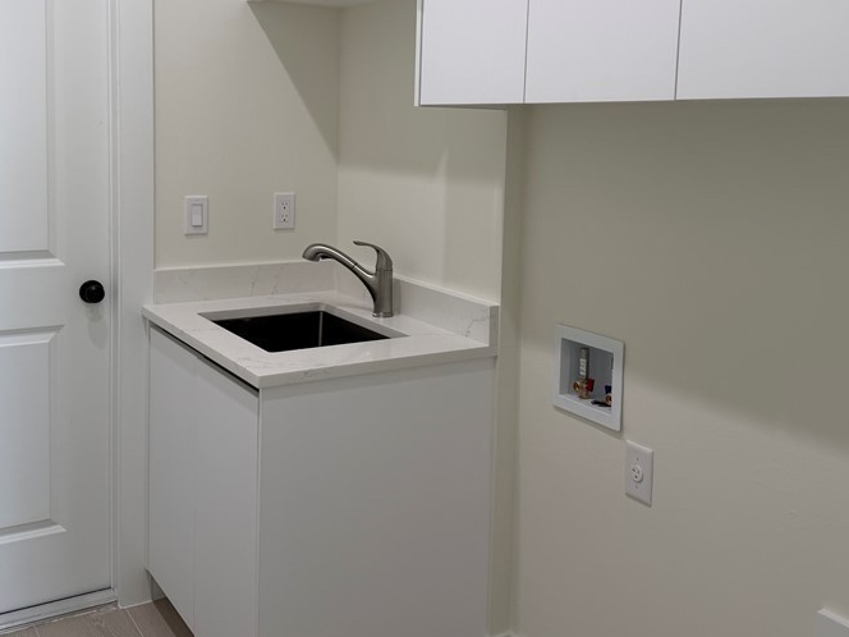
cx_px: 422
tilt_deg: -6.0
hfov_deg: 50.1
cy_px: 205
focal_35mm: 37
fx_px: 907
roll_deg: -0.3
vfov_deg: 38.2
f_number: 1.78
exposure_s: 1/120
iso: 100
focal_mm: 6.76
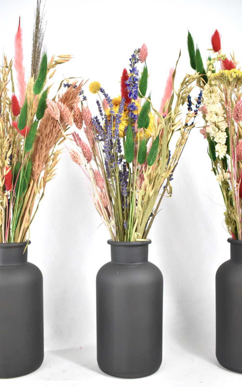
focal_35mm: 39
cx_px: 126
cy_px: 194
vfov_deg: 50.9
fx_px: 406
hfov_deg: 33.2
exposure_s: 1/50
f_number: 4
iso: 100
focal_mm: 25
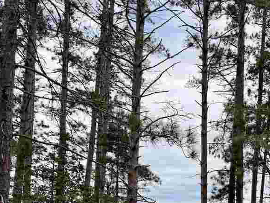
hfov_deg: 35.2
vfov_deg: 25.9
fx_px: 413
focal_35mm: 53
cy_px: 209
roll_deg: +0.8
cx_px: 211
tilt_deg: +4.0
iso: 100
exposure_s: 1/2525
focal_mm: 6.76
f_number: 1.78
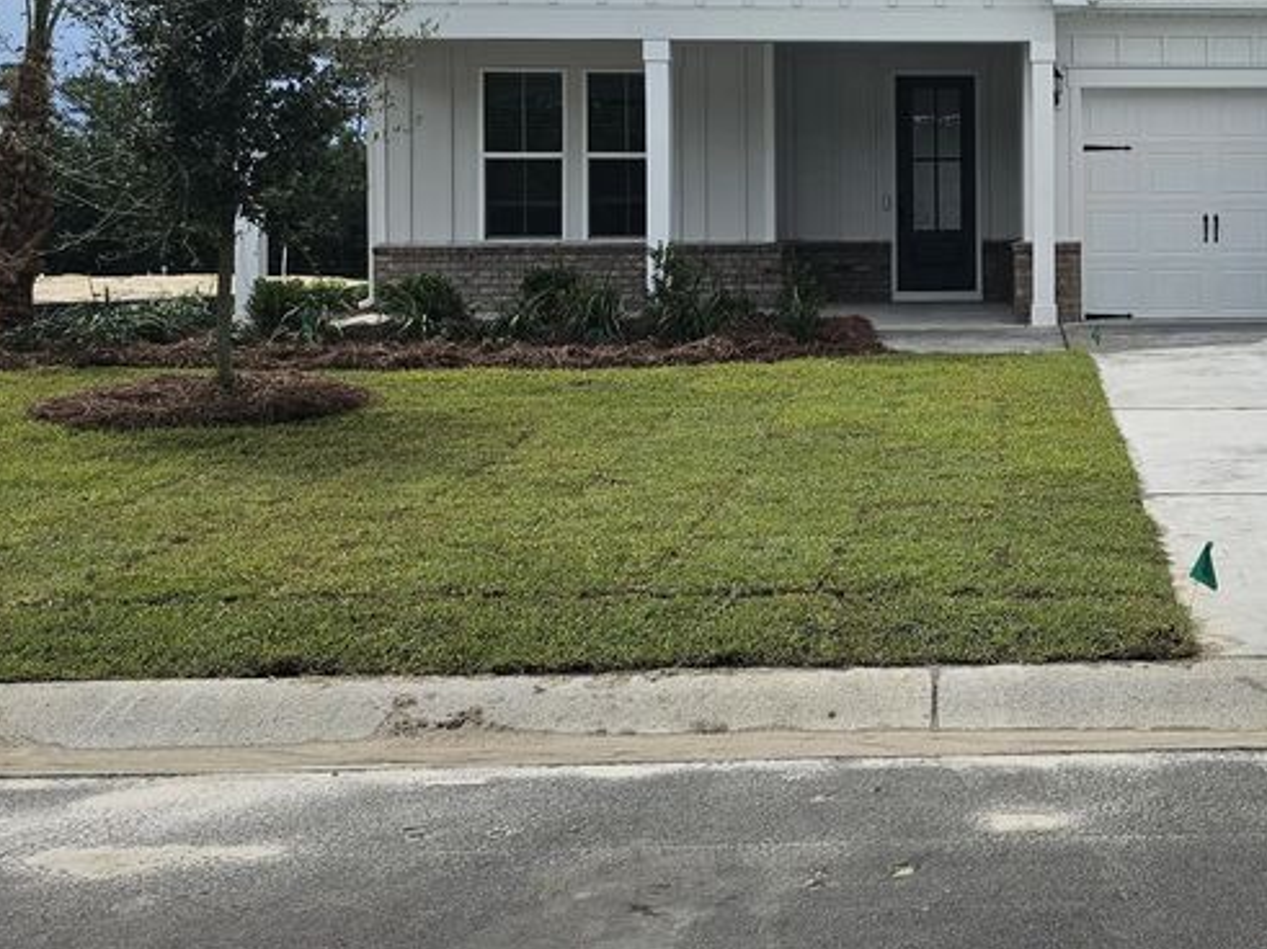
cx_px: 1128
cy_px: 232
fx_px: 1756
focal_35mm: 48
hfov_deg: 37.2
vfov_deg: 29.7
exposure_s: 1/1799
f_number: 1.7
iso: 10
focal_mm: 6.3
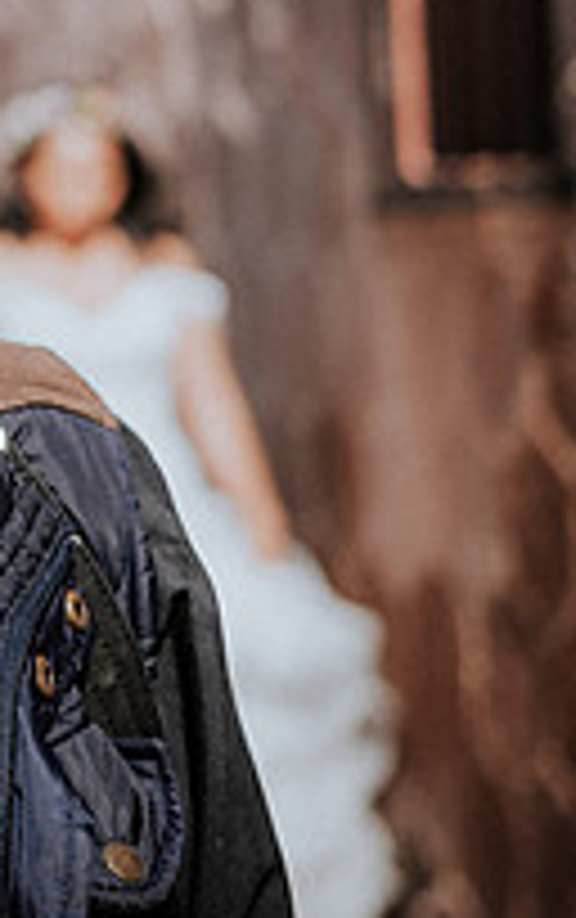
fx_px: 3807
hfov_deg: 8.3
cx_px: -500
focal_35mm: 152
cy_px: 119
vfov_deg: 13.6
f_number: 1.8
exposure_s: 1/4000
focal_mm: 35
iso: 100
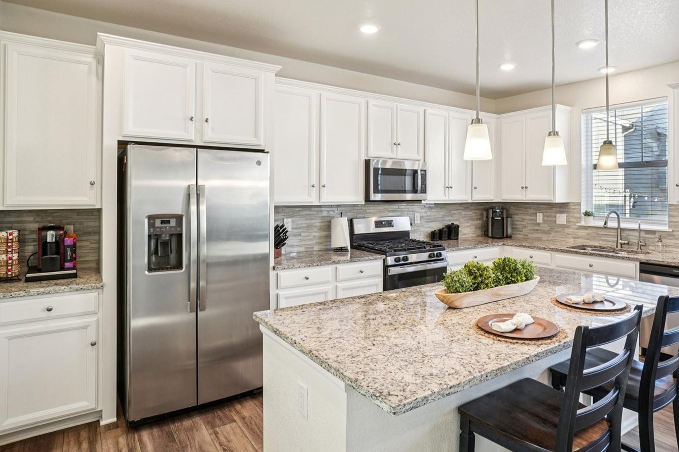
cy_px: 194
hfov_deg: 80.9
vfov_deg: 59.2
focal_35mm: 21
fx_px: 396
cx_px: 381
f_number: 8
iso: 400
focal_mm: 12
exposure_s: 1/25
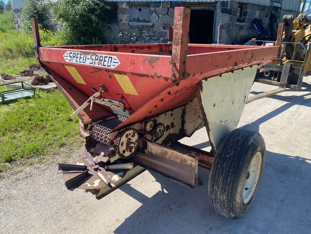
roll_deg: -0.5
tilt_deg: -18.6
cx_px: 161
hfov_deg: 65.3
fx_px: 243
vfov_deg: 51.4
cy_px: 121
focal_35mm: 27
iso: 32
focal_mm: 4.25
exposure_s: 1/1429
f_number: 1.8
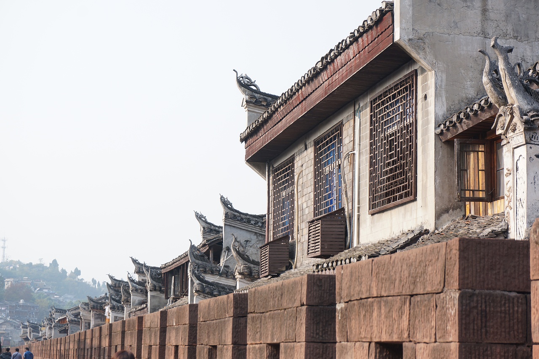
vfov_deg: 18.1
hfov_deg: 27.0
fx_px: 1122
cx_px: 270
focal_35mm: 75
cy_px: 180
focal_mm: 50
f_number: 7.1
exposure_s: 1/125
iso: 100
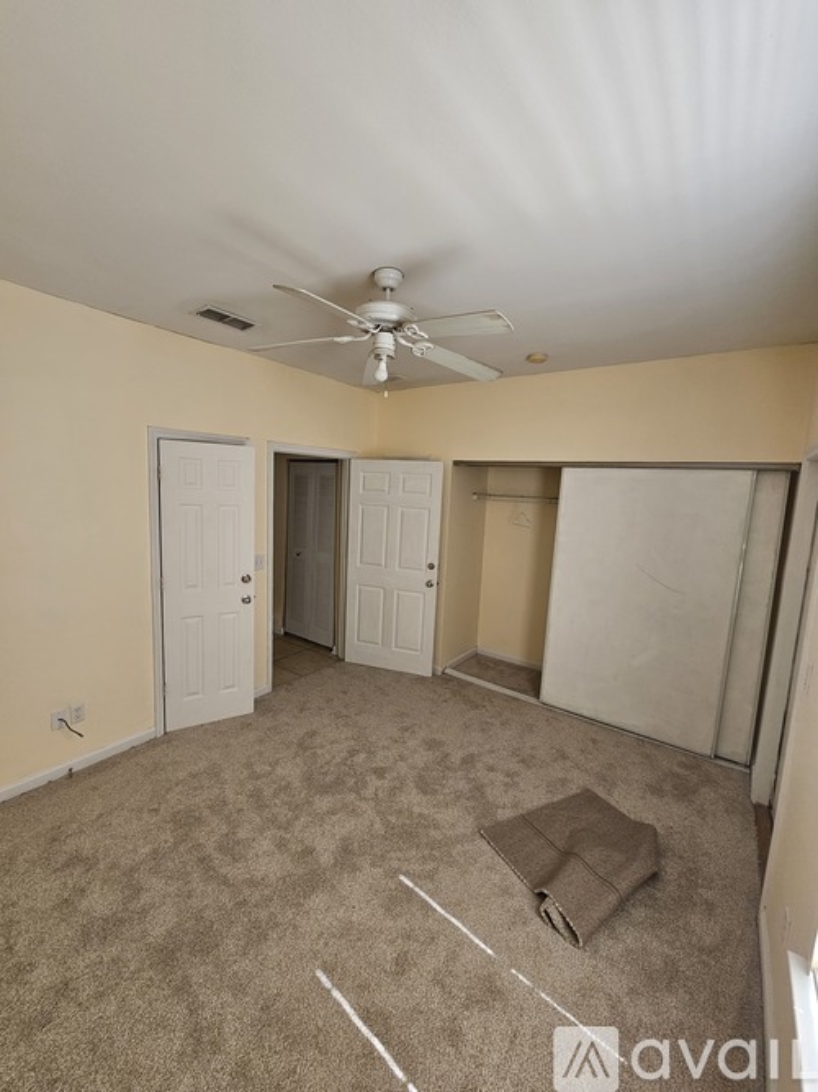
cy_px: 546
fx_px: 410
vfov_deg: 106.2
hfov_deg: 89.9
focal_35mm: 13
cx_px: 409
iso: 80
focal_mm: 2.2
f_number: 2.2
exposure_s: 1/100
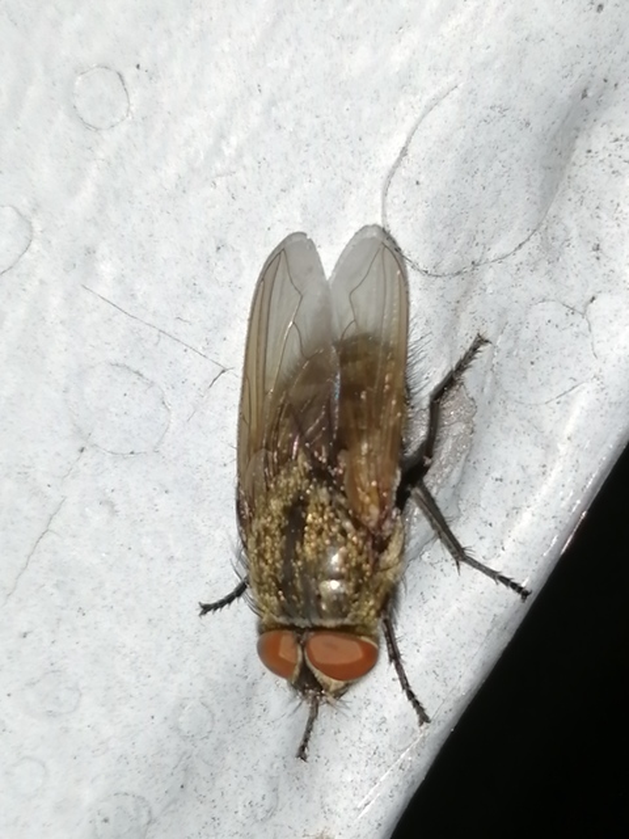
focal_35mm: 104
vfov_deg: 18.9
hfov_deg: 14.2
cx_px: 314
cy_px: 420
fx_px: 2520
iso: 80
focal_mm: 3.46
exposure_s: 1/90
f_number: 1.8
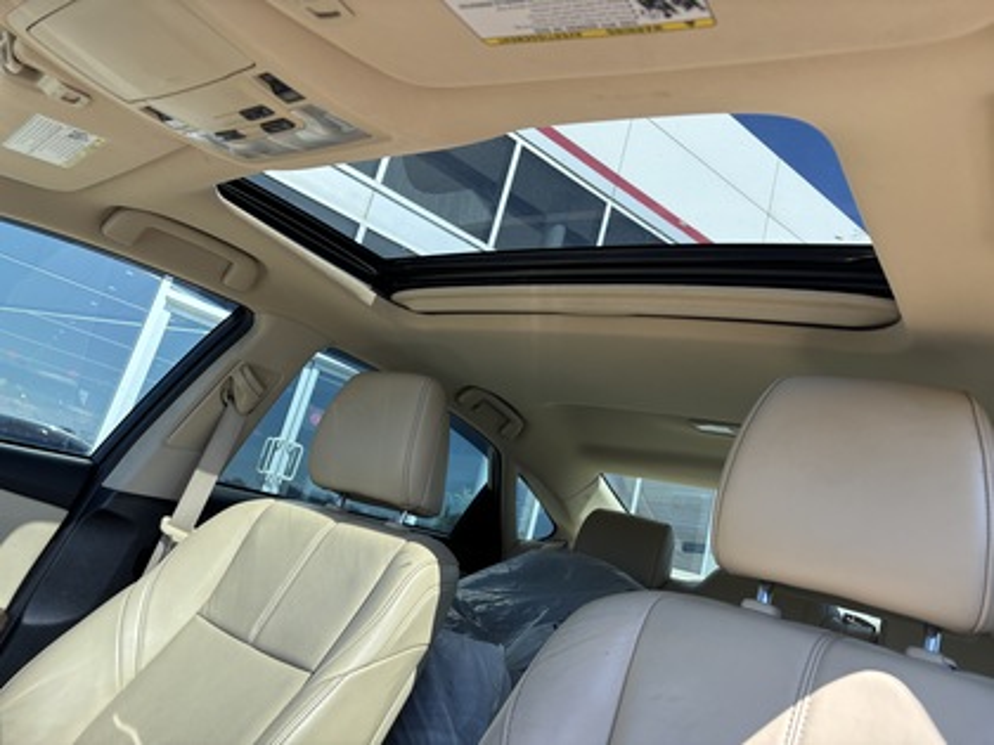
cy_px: 372
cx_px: 497
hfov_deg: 67.3
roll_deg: -15.8
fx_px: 747
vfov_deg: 53.1
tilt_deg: +14.1
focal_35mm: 26
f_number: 1.6
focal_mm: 5.96
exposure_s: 1/520
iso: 50
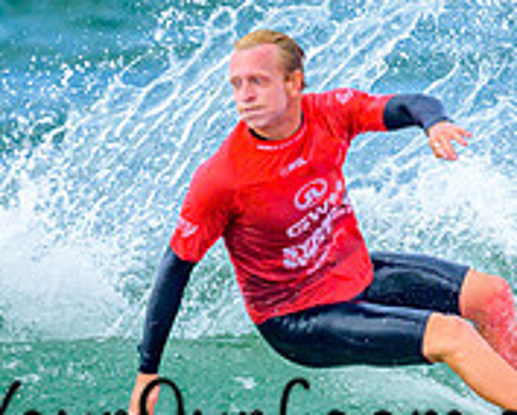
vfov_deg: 0.6
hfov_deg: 0.7
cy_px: 321
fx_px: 42753
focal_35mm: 2791
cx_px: 296
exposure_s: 1/2000
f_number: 6.3
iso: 500
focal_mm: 800
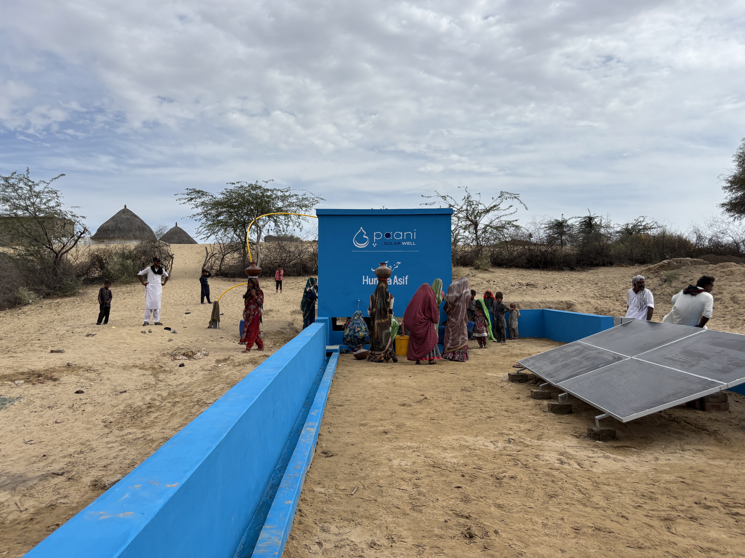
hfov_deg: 65.3
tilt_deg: +3.1
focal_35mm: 27
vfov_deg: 51.3
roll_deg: +0.2
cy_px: 271
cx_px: 374
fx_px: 581
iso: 50
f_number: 1.6
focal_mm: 5.96
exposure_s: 1/5618
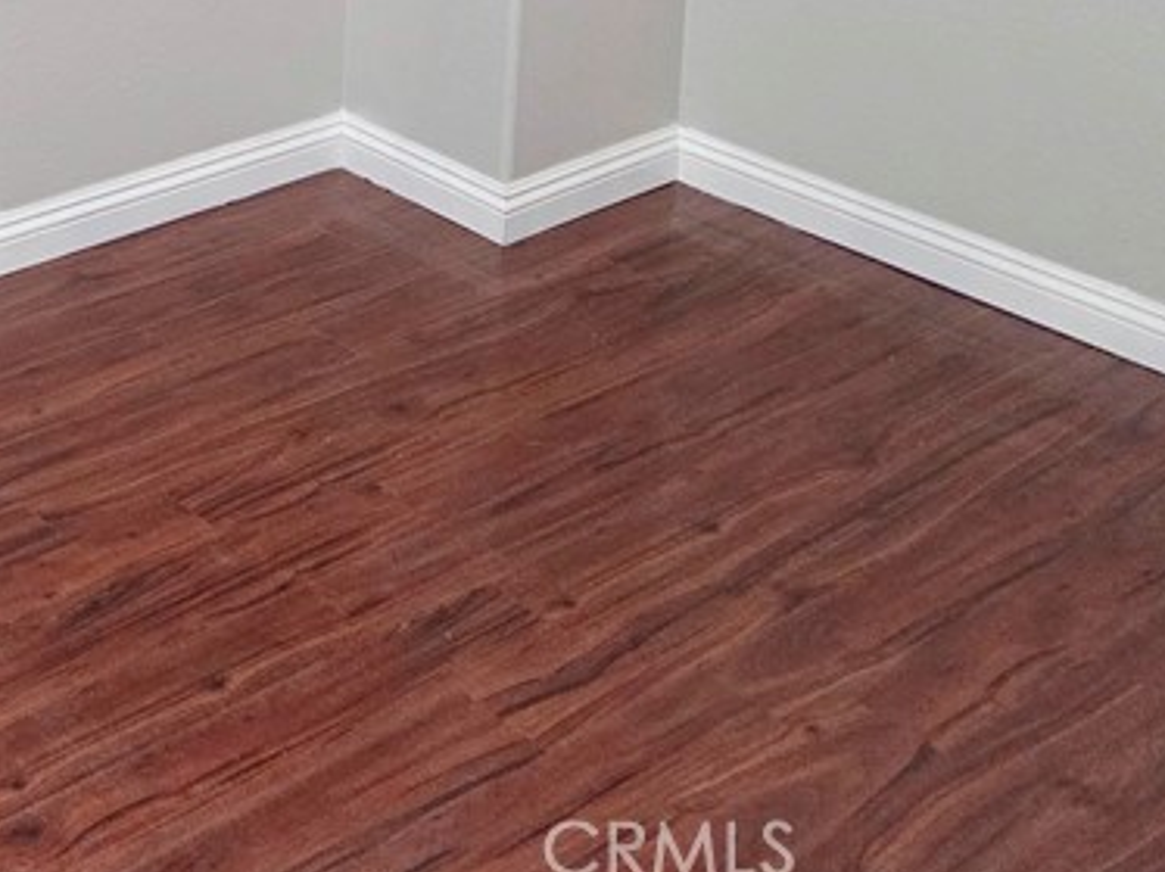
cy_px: -302
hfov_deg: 28.7
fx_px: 2119
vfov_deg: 20.9
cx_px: -9
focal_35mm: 63
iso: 1600
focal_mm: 5.4
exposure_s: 1/120
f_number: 1.8
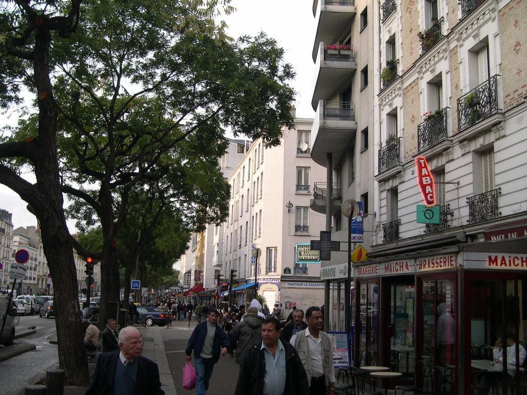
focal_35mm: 38
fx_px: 579
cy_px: 198
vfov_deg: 37.7
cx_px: 264
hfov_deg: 49.0
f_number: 2.8
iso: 100
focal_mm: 8
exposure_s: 1/299
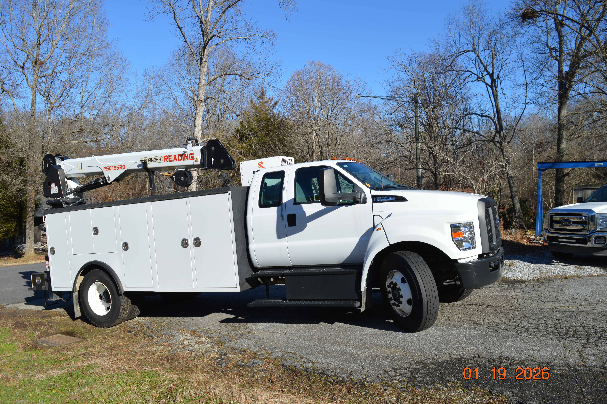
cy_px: 202
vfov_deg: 47.8
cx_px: 304
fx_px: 455
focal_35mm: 27
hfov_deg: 67.4
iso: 100
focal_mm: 18
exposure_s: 1/320
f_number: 9
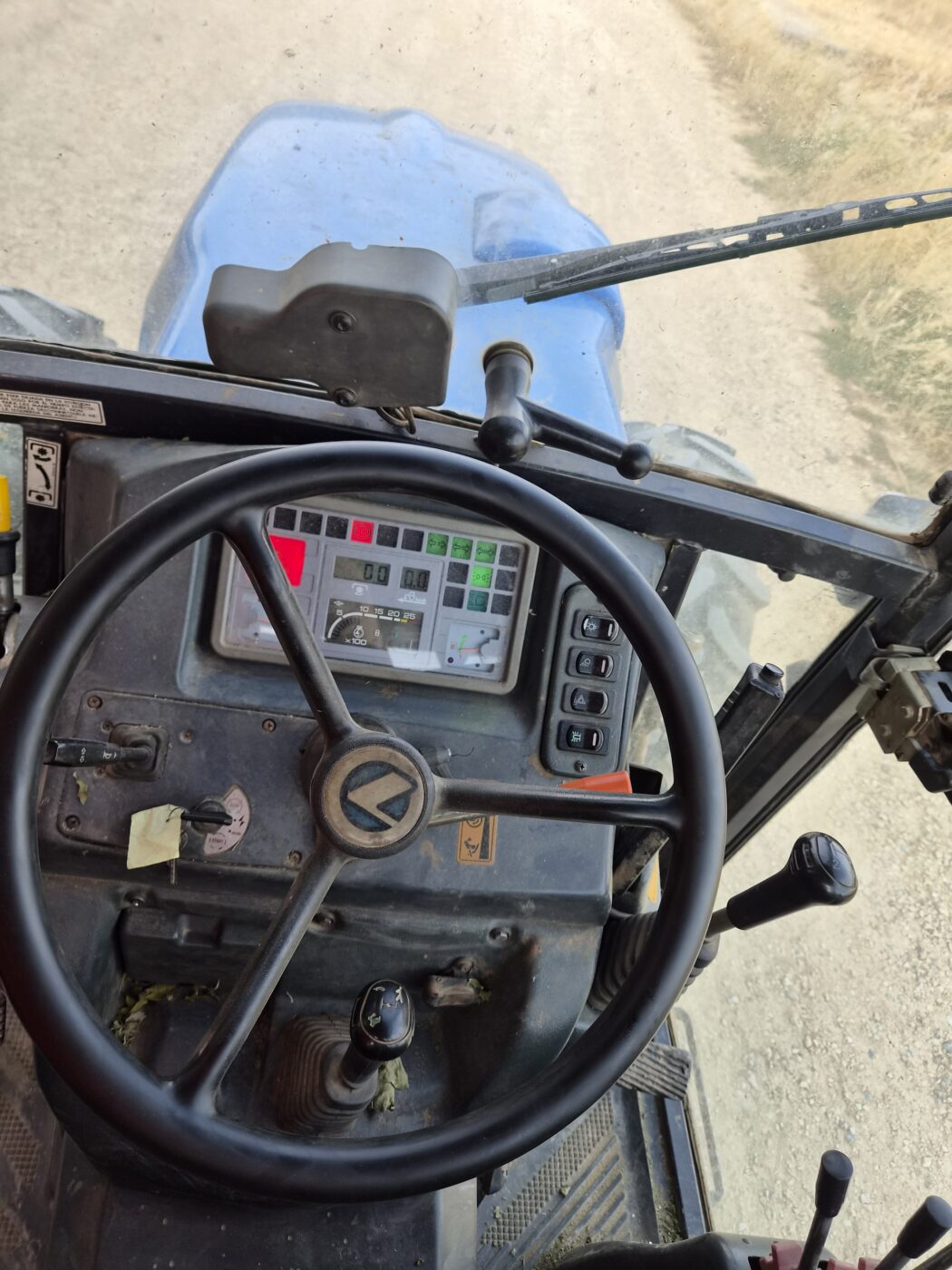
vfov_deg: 73.9
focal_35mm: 23
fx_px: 843
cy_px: 635
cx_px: 476
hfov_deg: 58.9
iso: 40
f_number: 1.8
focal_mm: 5.4
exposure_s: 1/180
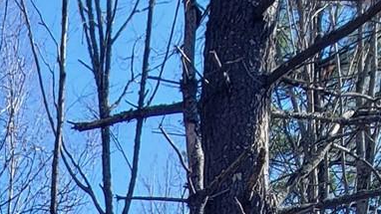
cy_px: 684
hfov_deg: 25.0
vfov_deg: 10.2
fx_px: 768
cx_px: -82
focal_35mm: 76
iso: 50
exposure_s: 1/565
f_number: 2.2
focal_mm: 2.2
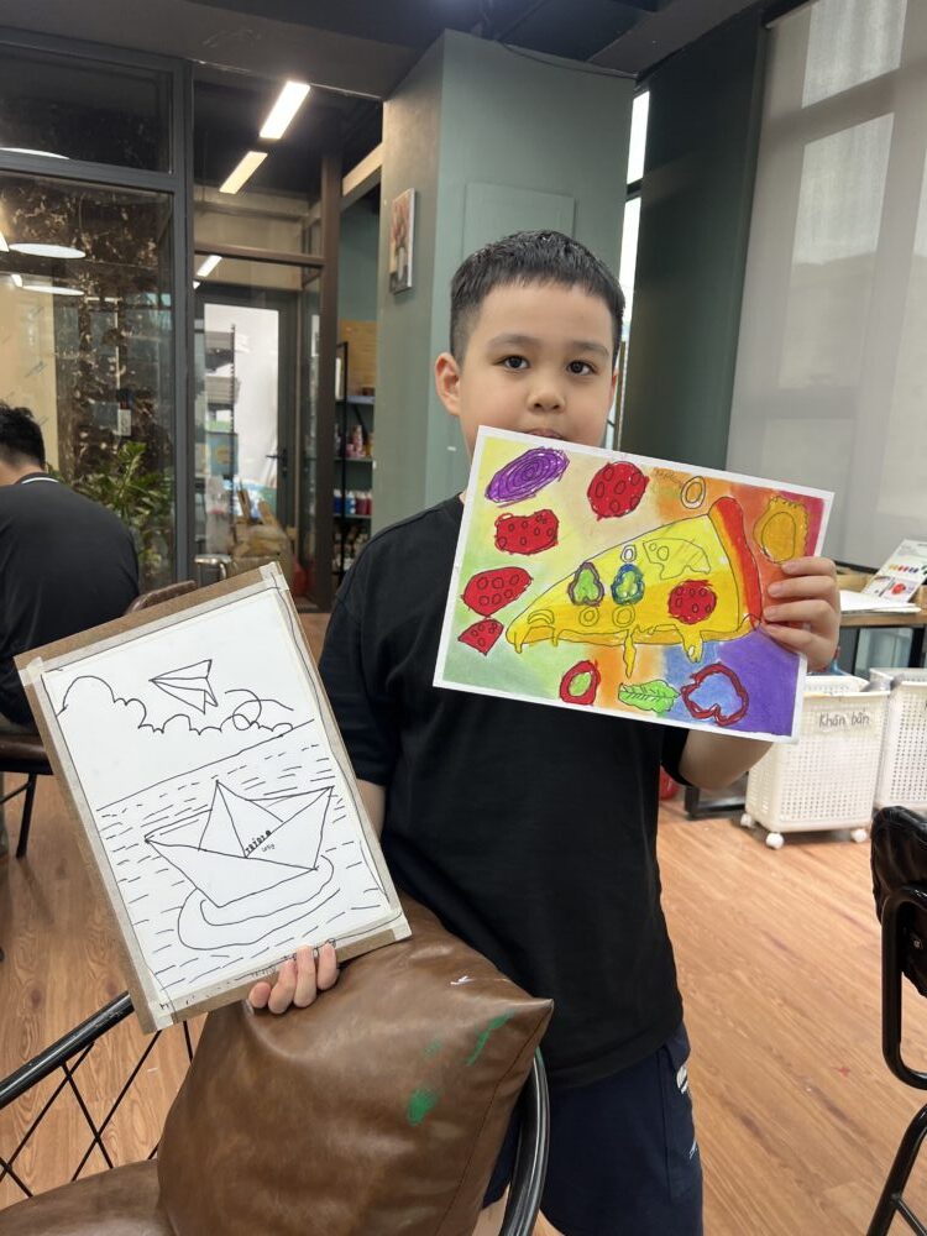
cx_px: 464
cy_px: 618
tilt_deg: -10.4
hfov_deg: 53.1
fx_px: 928
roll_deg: -3.9
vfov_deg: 67.3
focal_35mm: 26
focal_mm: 5.7
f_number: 1.5
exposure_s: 1/100
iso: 80
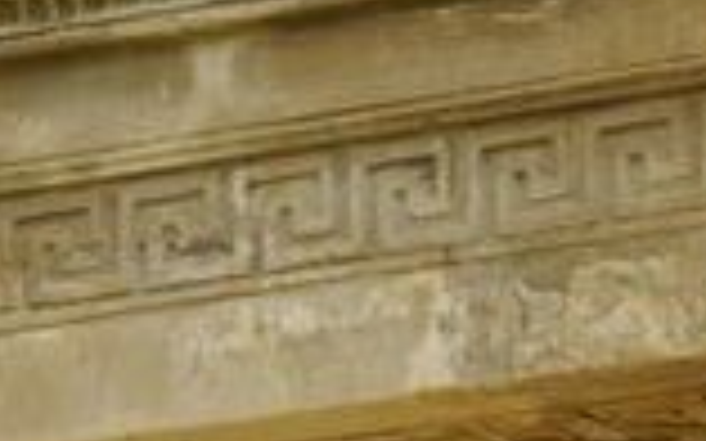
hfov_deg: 3.4
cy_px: 495
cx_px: 998
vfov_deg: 2.1
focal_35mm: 613
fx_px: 11790
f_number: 8
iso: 320
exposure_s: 1/100
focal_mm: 70
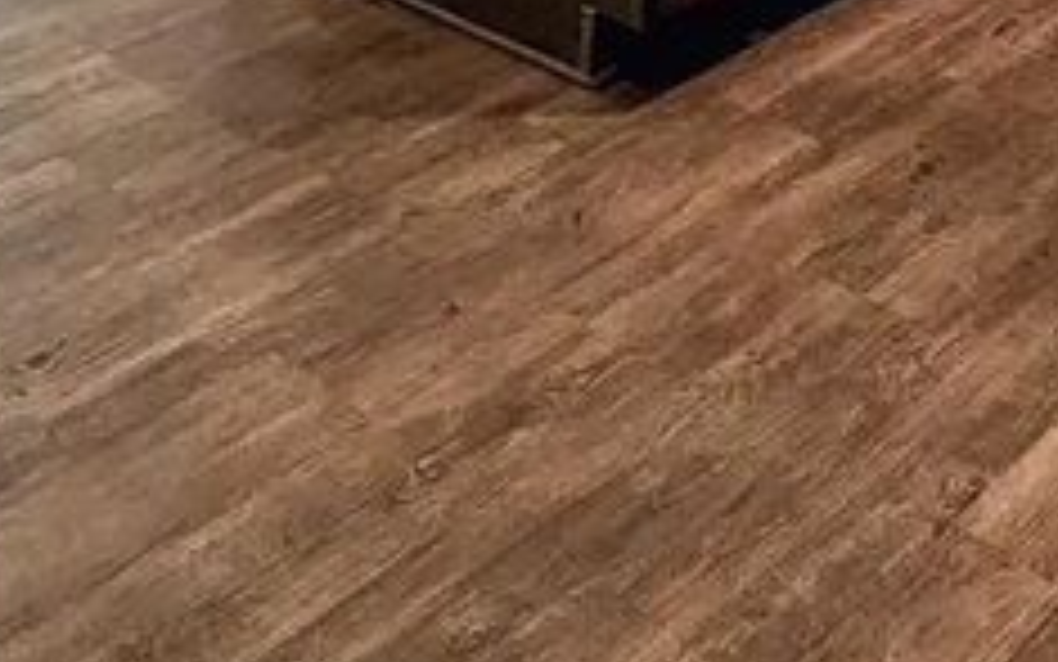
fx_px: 1730
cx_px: 77
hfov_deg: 32.1
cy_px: -820
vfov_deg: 15.2
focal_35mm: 60
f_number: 2.2
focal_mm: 2.2
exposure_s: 1/60
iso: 400
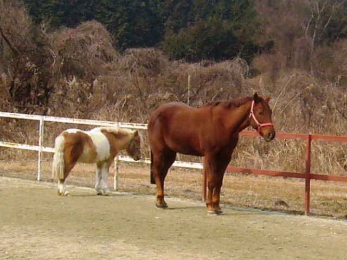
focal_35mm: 35
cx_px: 174
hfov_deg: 52.6
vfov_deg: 40.7
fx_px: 351
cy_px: 130
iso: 80
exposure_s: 1/250
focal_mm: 5.8
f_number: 5.6
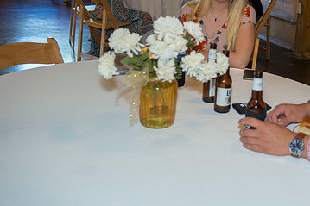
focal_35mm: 55
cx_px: 233
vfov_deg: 24.5
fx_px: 473
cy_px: 66
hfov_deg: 35.4
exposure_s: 1/160
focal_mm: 34
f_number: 4
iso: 1600
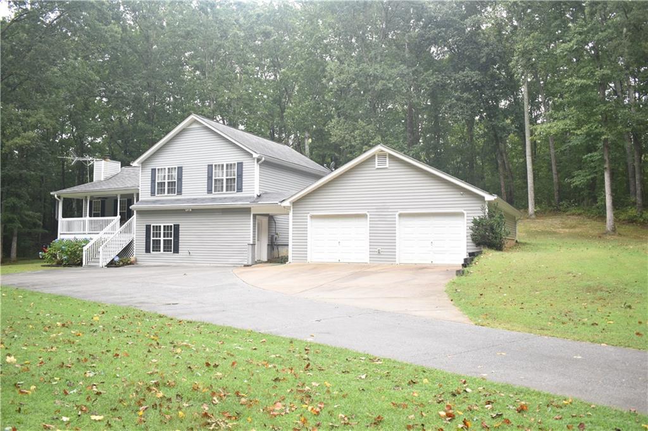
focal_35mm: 32
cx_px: 324
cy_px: 216
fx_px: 567
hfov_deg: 59.5
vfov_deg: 41.7
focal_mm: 21
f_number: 4
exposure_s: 1/200
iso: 400
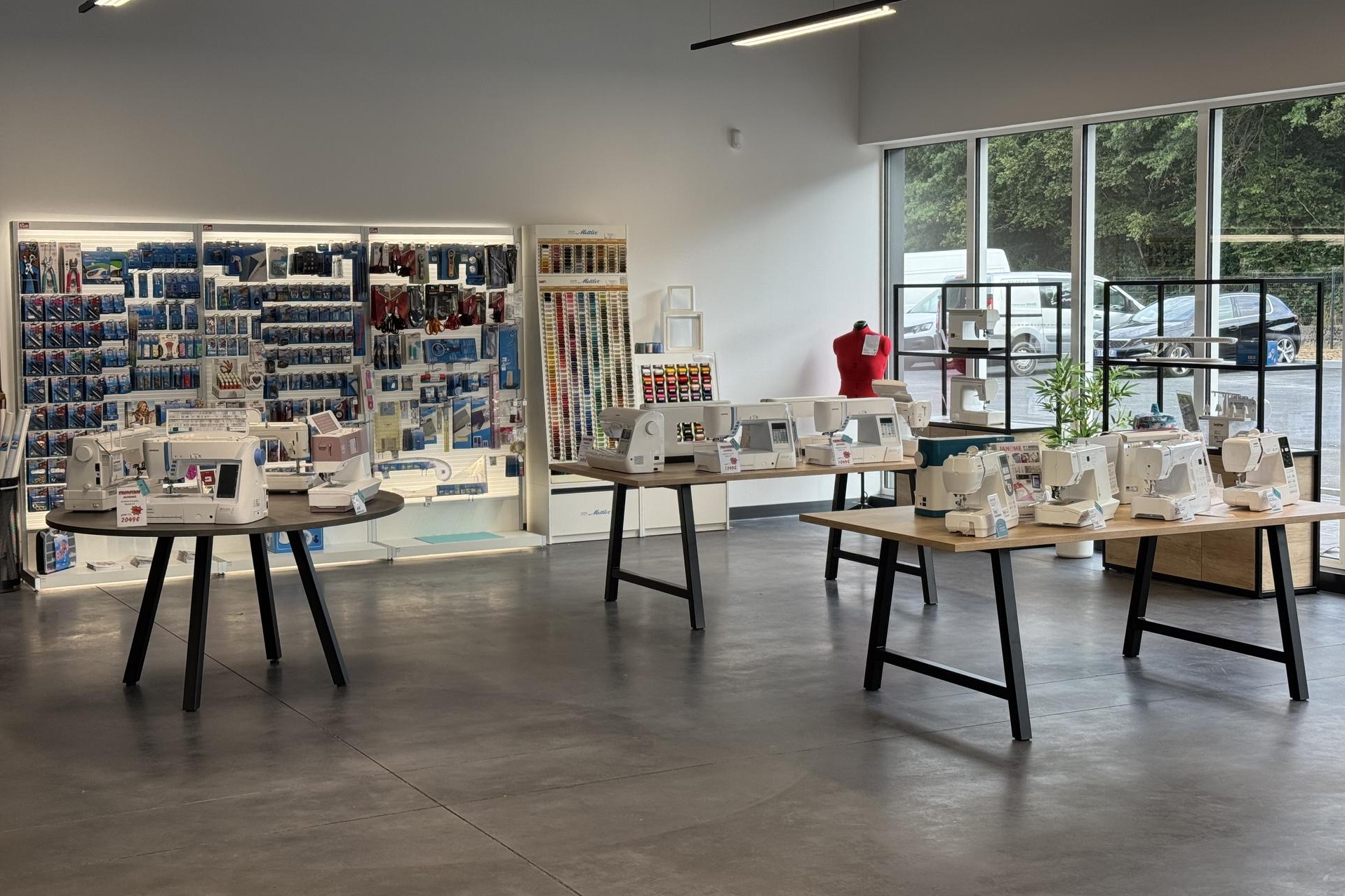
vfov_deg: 27.0
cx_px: 672
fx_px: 1868
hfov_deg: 39.6
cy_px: 411
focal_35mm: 50
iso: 80
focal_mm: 6.76
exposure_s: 1/164
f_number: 1.78
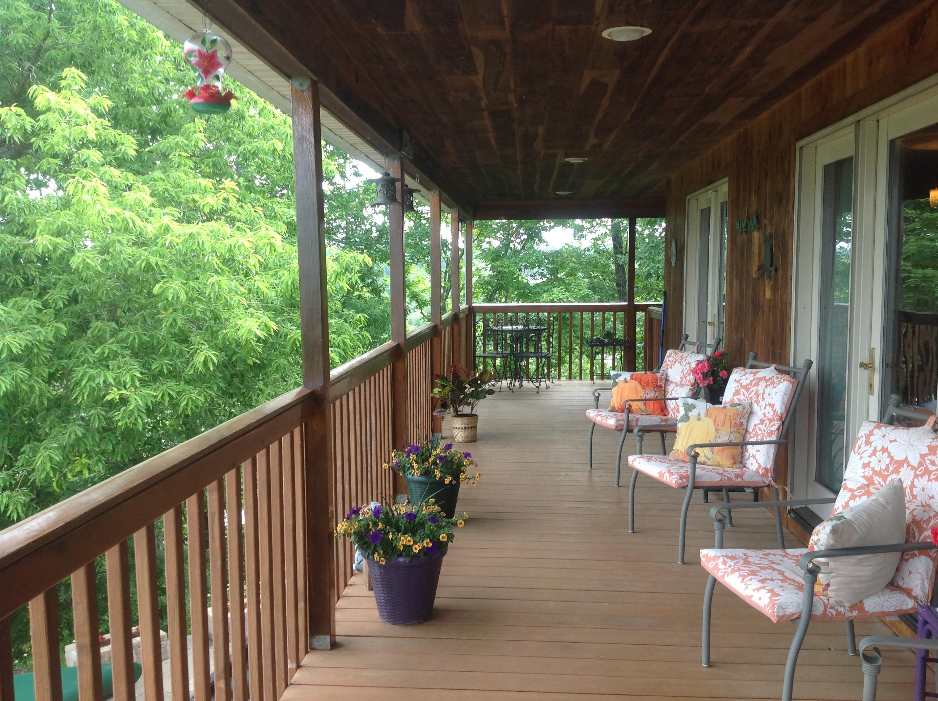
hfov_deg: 52.7
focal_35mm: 35
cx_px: 469
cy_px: 350
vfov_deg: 40.6
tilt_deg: -1.1
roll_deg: -0.5
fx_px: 947
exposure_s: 1/139
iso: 50
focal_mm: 4.28
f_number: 2.4
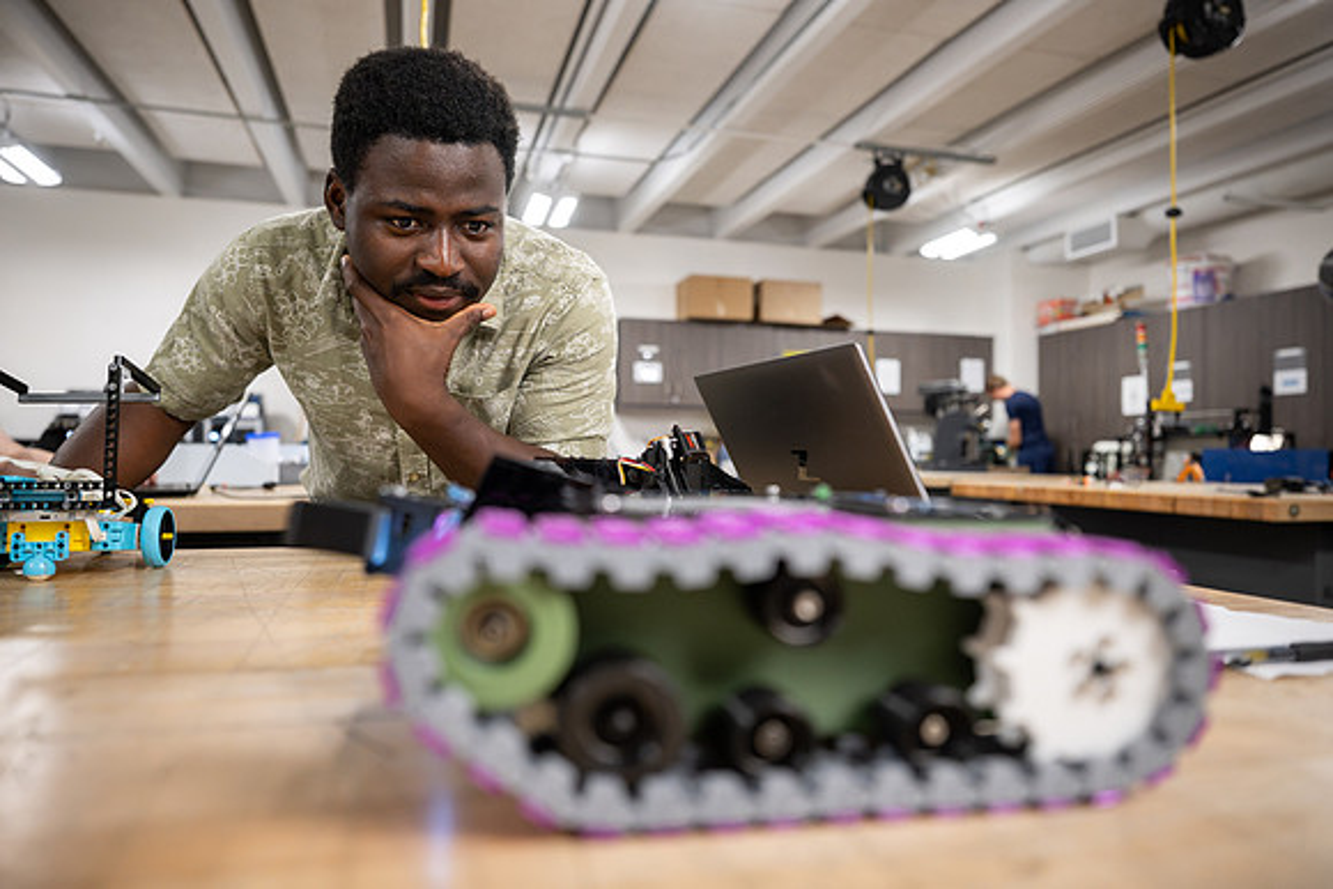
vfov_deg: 53.2
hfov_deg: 73.7
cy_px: 444
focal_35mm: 24
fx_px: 889
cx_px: 666
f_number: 2.8
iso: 2000
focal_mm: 24
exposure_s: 1/320
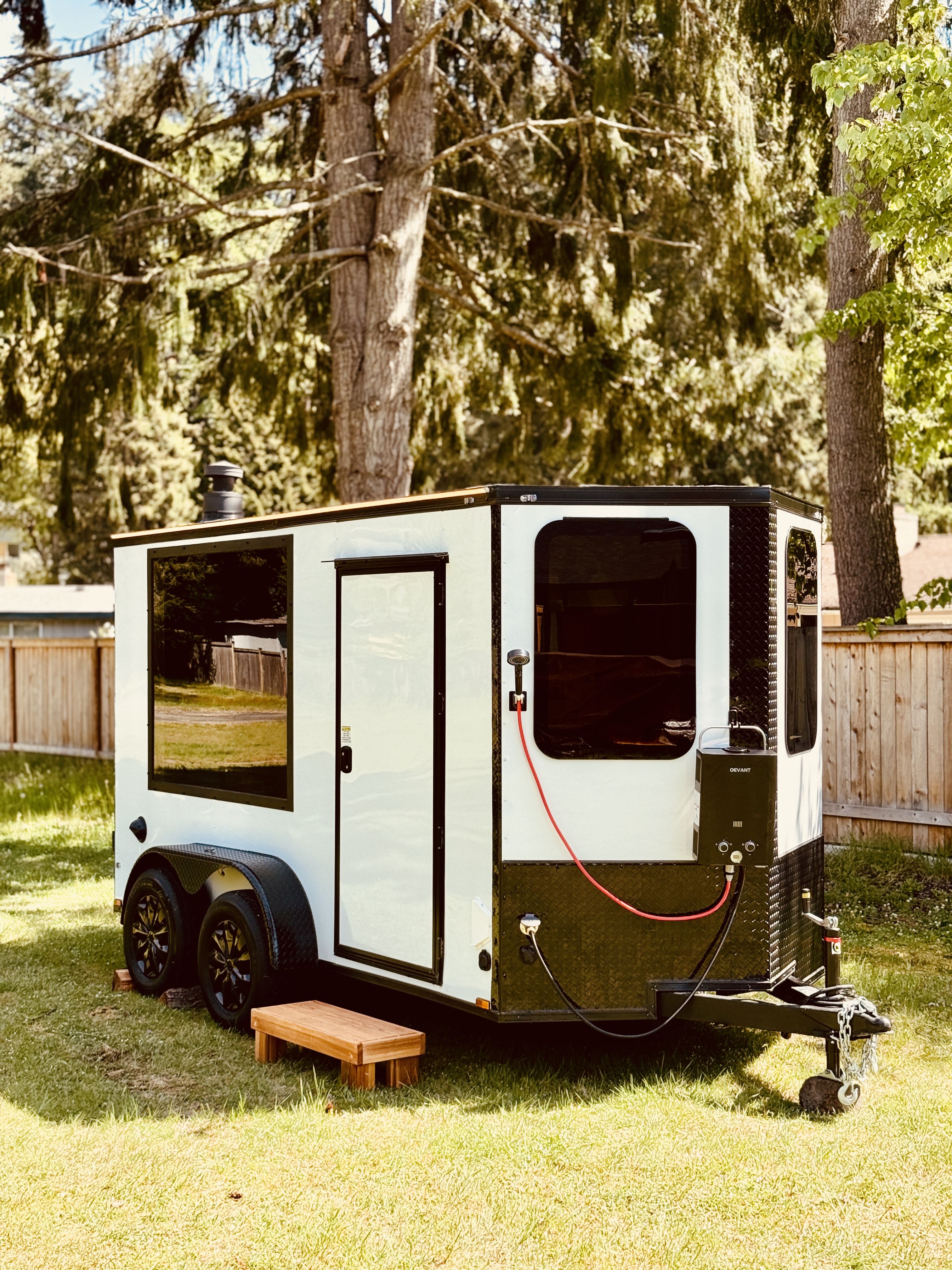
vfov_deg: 39.7
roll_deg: -0.4
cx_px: 476
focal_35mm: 48
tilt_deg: -0.3
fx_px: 1760
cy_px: 635
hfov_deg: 30.3
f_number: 1.78
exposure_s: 1/1403
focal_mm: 6.76
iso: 100
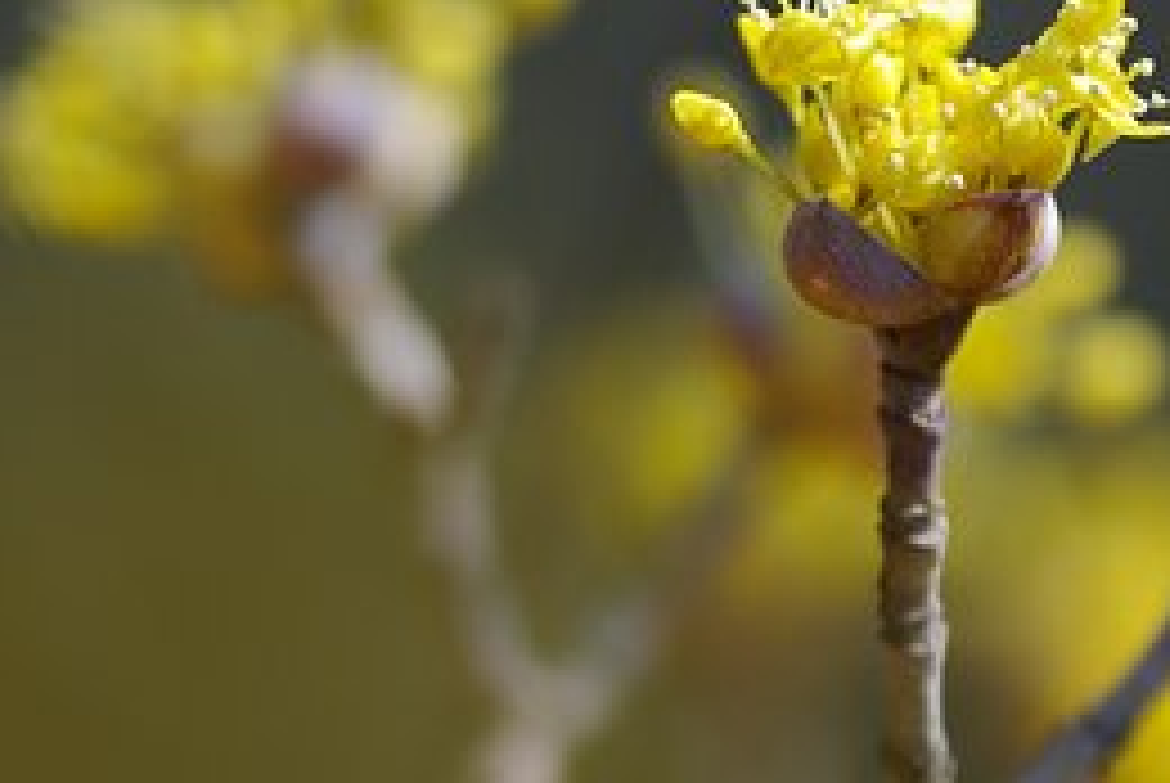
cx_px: 828
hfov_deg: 3.9
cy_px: 405
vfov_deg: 2.6
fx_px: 17309
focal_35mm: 532
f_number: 3.5
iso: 100
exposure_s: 1/800
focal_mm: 180
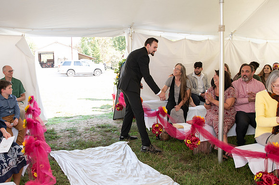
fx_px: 251
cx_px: 120
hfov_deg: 57.9
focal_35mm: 32
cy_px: 91
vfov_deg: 40.6
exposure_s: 1/200
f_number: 3.2
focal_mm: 24
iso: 320
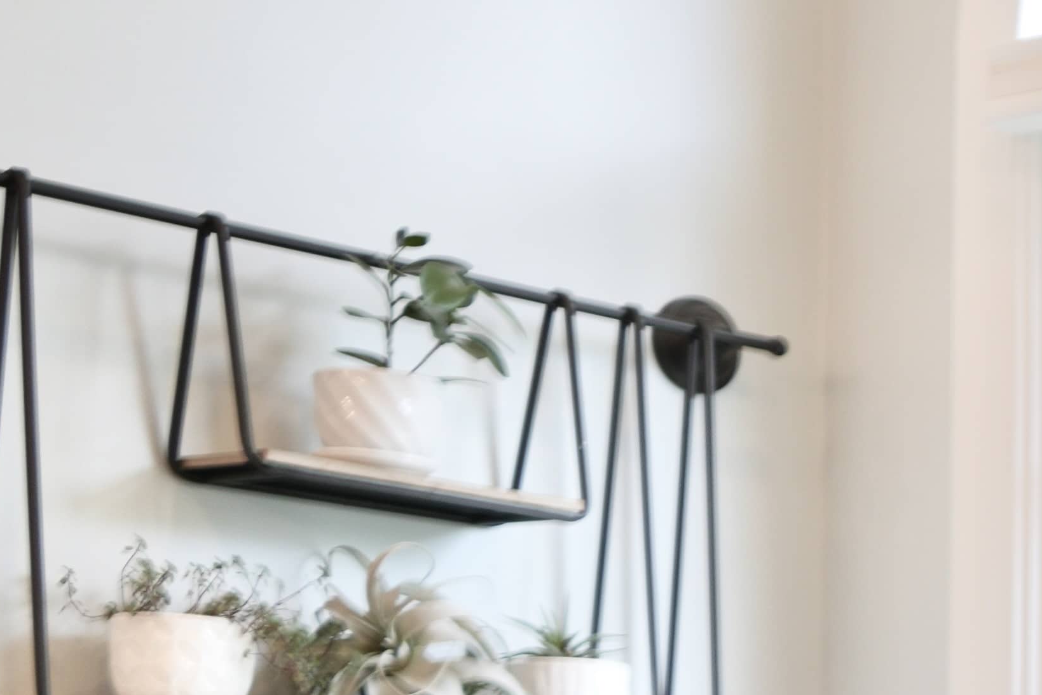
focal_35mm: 124
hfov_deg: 13.6
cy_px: 986
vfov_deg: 10.7
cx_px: 2201
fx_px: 3589
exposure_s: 1/40
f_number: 4
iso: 100
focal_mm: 29
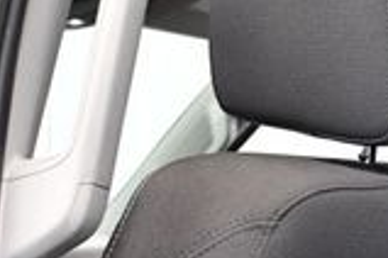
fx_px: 1347
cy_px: 319
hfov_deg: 16.3
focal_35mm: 125
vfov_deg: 10.8
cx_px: 307
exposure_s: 1/125
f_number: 3.8
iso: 3200
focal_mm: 21
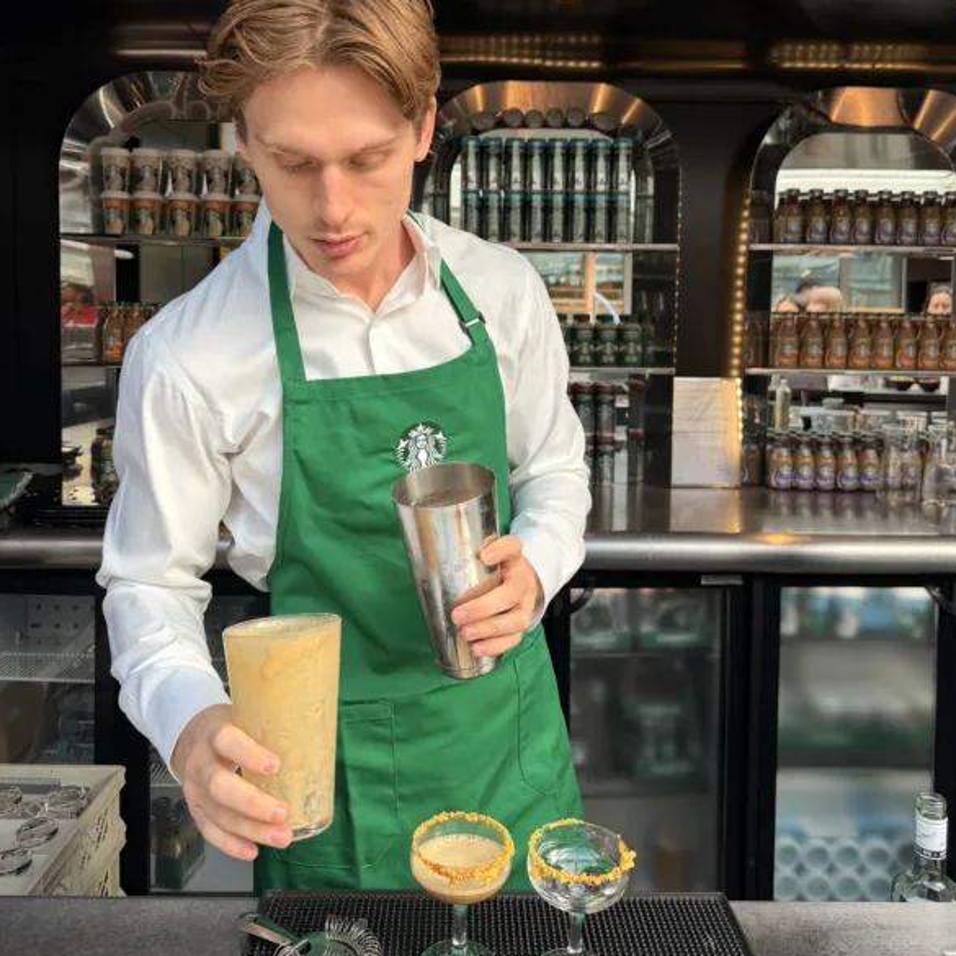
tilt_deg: -2.5
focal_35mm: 29
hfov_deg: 55.6
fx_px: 906
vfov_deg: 55.0
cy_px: 364
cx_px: 487
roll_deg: -2.5
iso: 80
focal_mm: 6.76
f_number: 1.78
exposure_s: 1/433
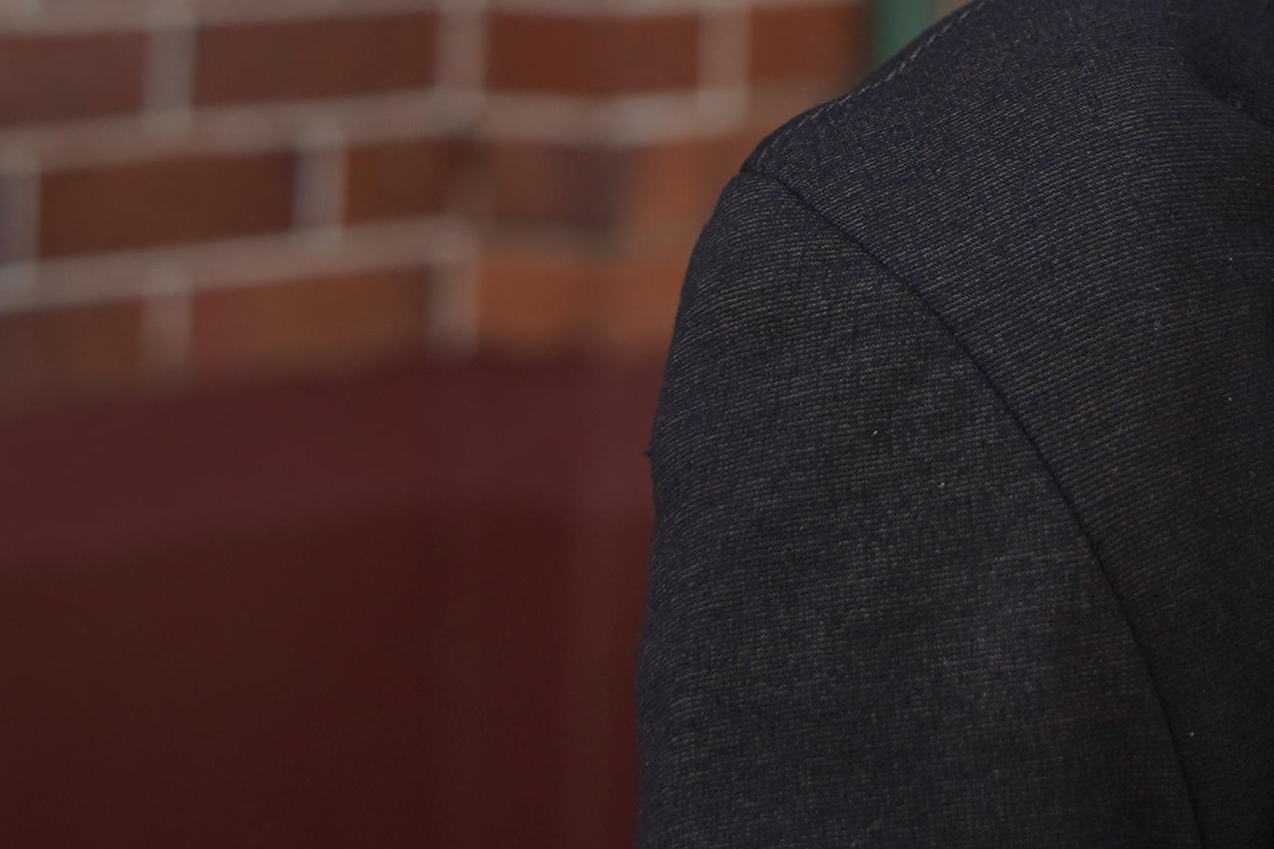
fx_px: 5625
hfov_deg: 12.5
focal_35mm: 159
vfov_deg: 8.4
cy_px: -603
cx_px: 1645
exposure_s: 1/160
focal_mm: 42
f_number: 4
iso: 100
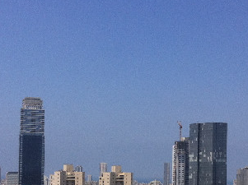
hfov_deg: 21.1
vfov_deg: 15.7
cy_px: 165
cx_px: 157
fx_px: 665
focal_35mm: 93
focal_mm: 3.85
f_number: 2.8
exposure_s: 1/2155
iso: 80
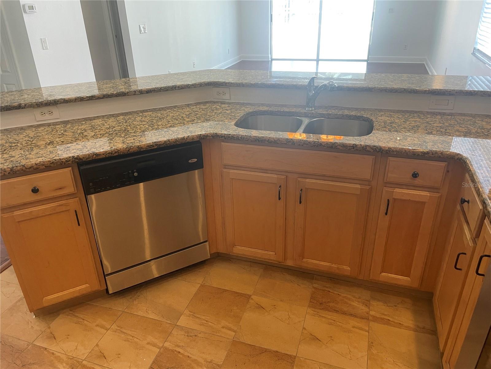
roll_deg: +2.5
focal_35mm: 26
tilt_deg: -26.7
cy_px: 184
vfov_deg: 53.1
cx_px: 246
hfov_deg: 67.3
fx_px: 369
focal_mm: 4.2
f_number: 1.6
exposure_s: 1/60
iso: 125
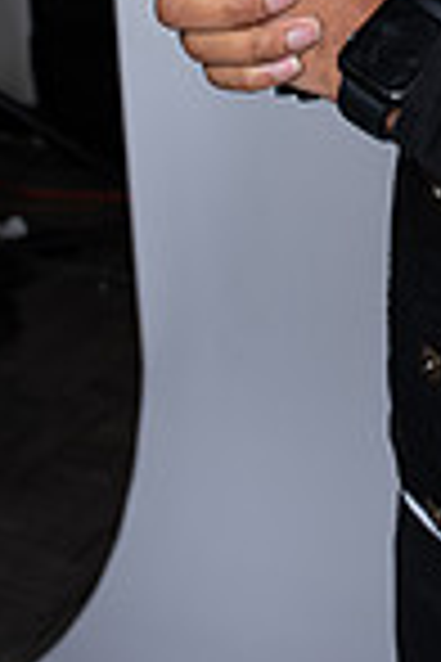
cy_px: -320
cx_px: 630
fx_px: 1966
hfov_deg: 12.3
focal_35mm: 107
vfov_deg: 17.3
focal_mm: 35
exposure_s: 1/200
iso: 250
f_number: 6.3
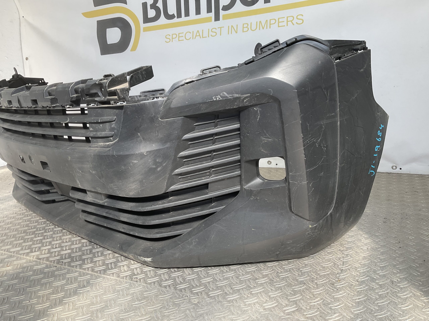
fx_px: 359
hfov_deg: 61.7
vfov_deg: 48.2
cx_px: 214
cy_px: 160
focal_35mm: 29
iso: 16
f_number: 1.8
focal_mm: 3
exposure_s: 1/198
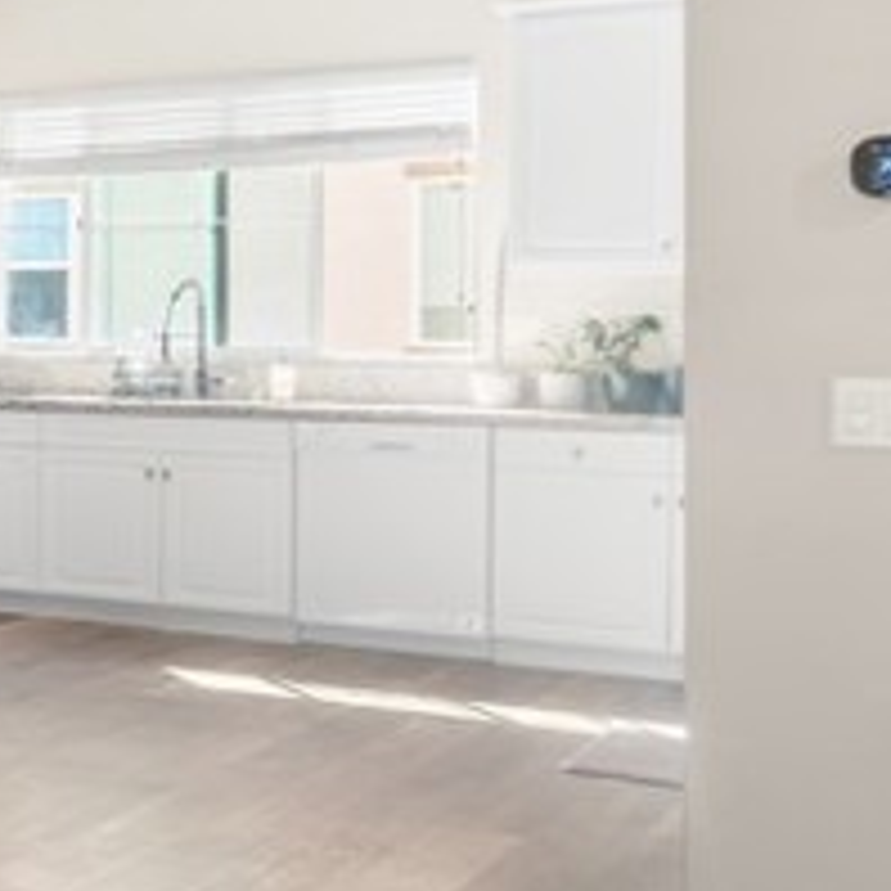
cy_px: 292
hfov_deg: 17.6
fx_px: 1922
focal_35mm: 66
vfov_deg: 25.9
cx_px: -936
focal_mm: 10
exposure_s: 1/1.67
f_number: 7.1
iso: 100
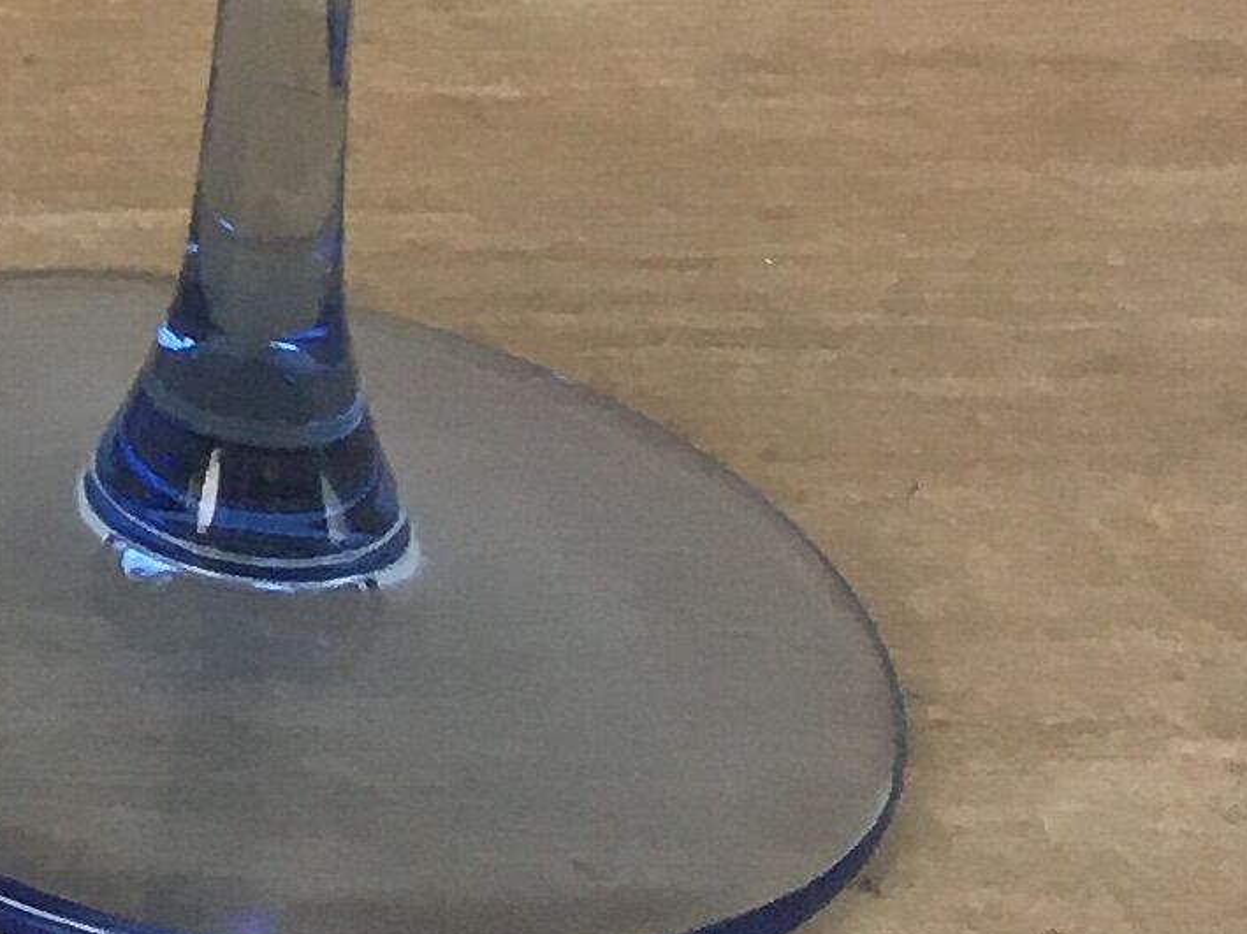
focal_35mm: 165
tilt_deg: -13.8
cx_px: -1616
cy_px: -1112
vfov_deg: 8.4
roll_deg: -0.5
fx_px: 5941
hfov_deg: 10.5
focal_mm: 4.15
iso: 25
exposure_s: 1/33
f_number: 2.2
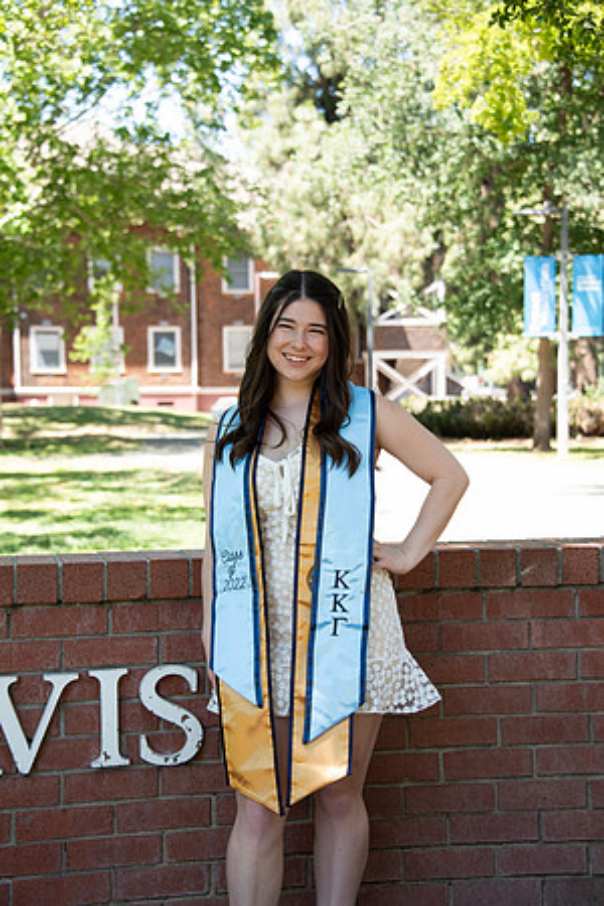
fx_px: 1762
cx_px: 302
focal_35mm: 70
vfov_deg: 28.8
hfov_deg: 19.5
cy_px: 453
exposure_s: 1/320
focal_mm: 70
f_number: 5.6
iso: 640
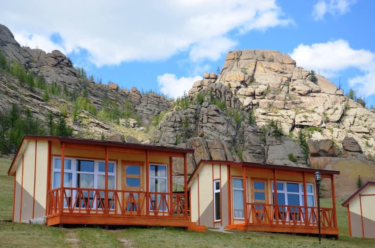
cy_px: 124
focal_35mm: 72
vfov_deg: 18.8
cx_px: 188
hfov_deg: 28.1
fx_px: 748
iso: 140
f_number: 8
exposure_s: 1/250
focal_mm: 48
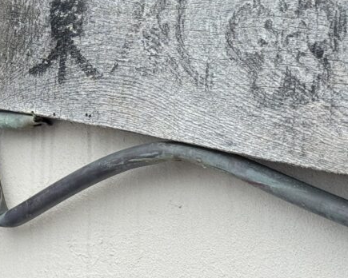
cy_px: -4
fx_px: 1421
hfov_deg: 13.8
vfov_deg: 11.1
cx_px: 5
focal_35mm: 138
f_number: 1.78
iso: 64
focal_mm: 6.76
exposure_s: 1/1366
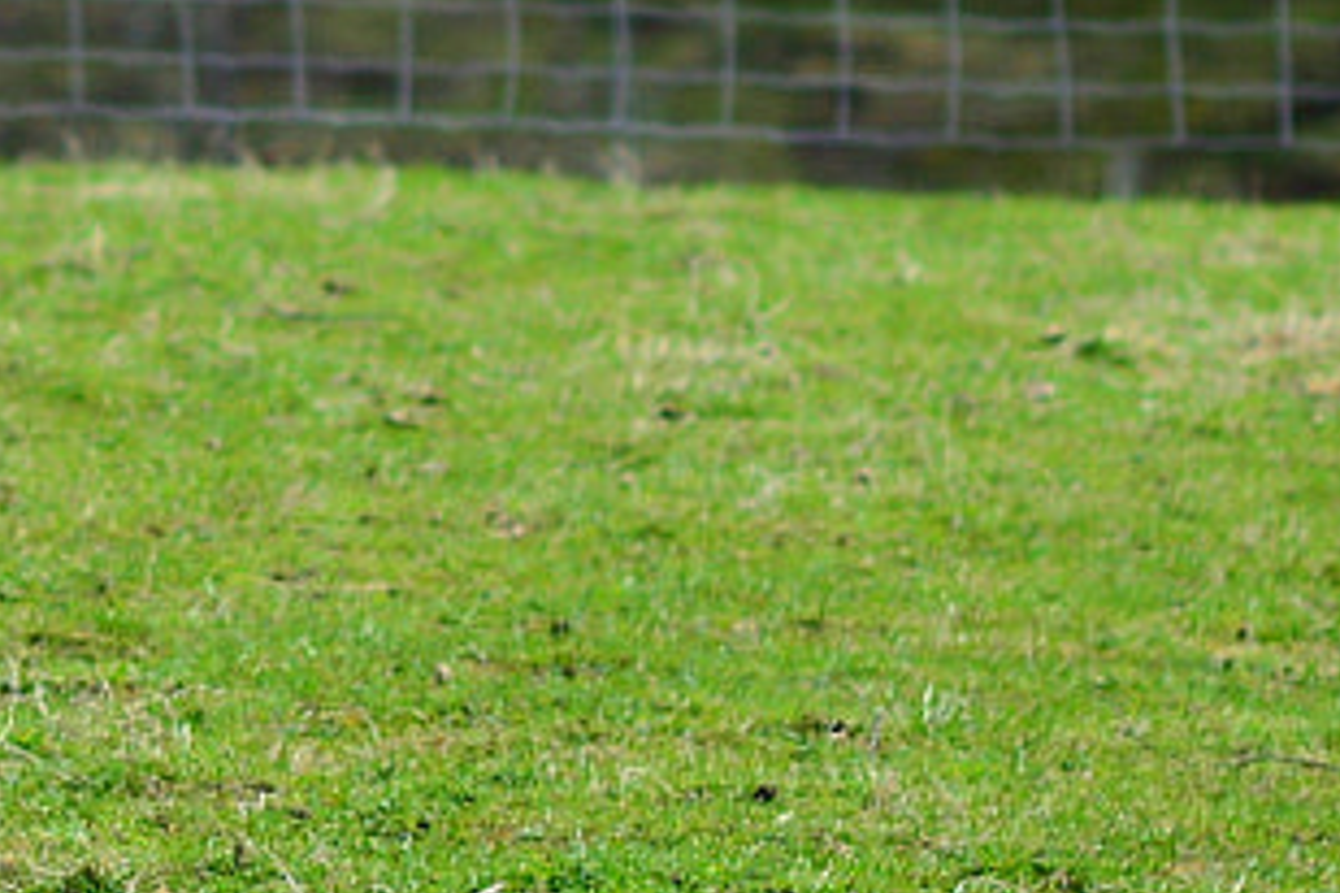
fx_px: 16376
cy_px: -689
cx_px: -113
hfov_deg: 4.7
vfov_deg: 3.1
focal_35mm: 440
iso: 100
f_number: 3.2
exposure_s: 1/1000
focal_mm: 85
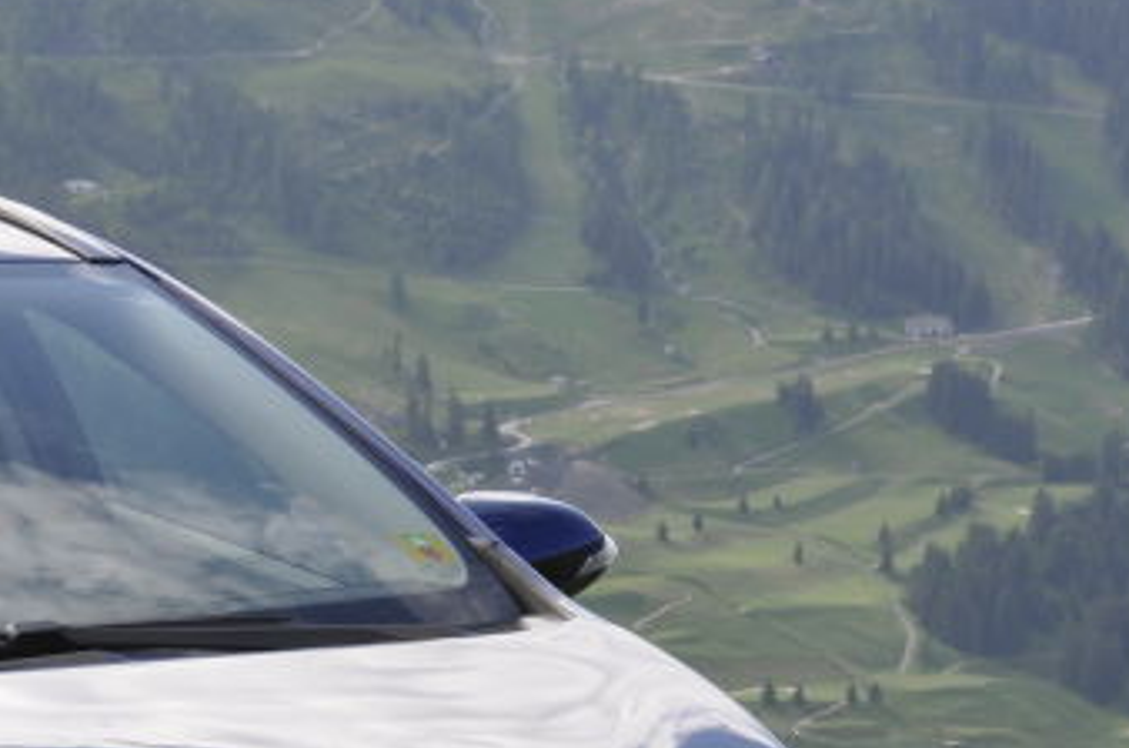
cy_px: 902
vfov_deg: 7.5
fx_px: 5697
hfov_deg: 11.2
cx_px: -3
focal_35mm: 182
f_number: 11
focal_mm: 40
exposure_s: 1/125
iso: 200
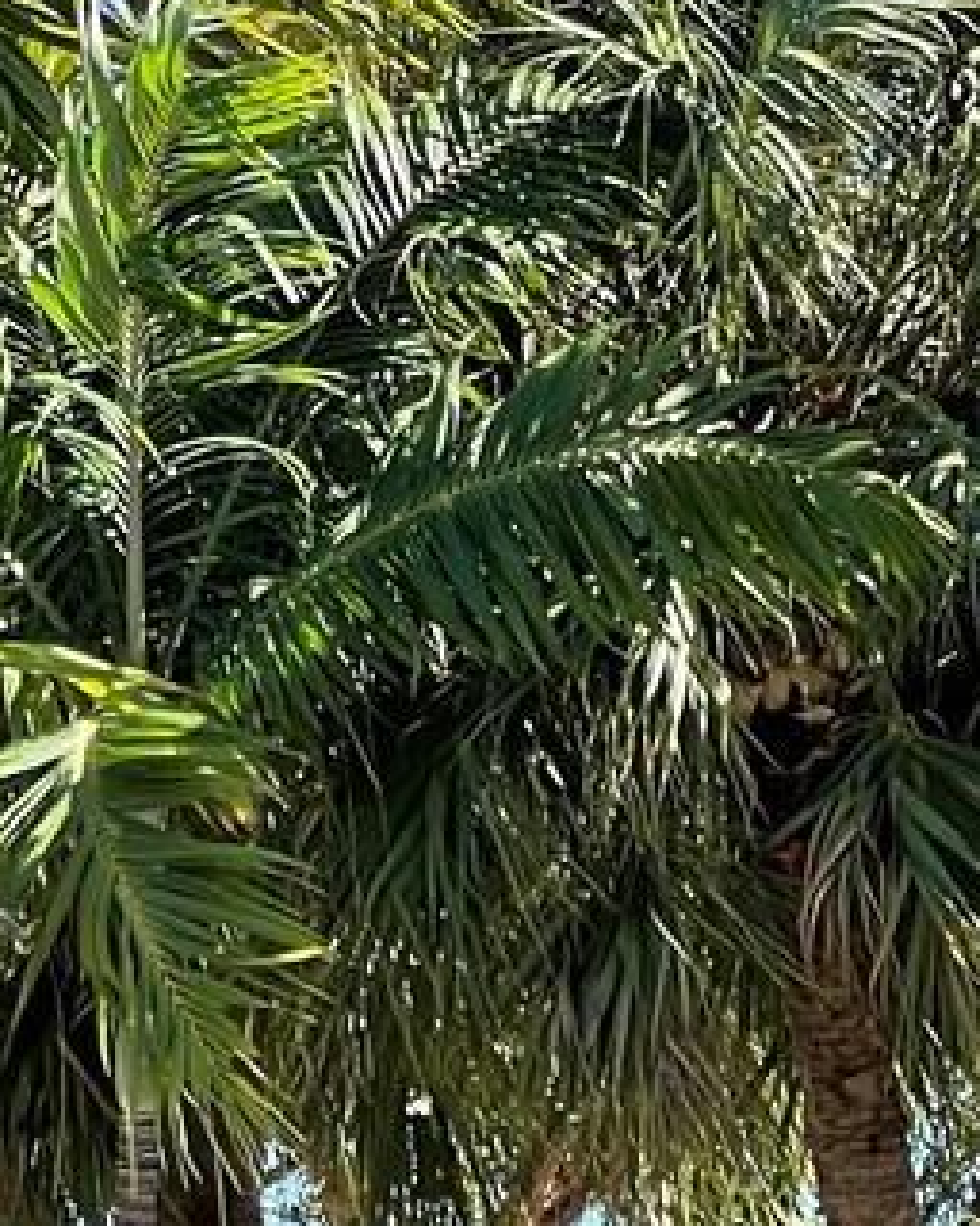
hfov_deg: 4.9
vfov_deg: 6.2
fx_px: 11312
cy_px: 1260
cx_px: 1493
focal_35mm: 312
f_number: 2.2
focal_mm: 7.5
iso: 32
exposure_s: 1/369
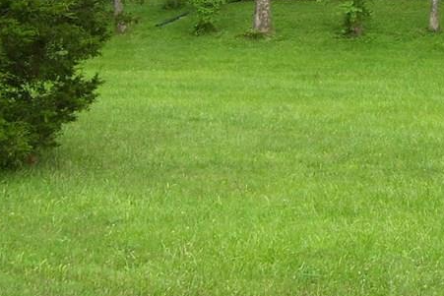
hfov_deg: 23.2
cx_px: 417
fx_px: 1049
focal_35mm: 85
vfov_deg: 15.5
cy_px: -67
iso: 80
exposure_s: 1/350
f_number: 2.7
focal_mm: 6
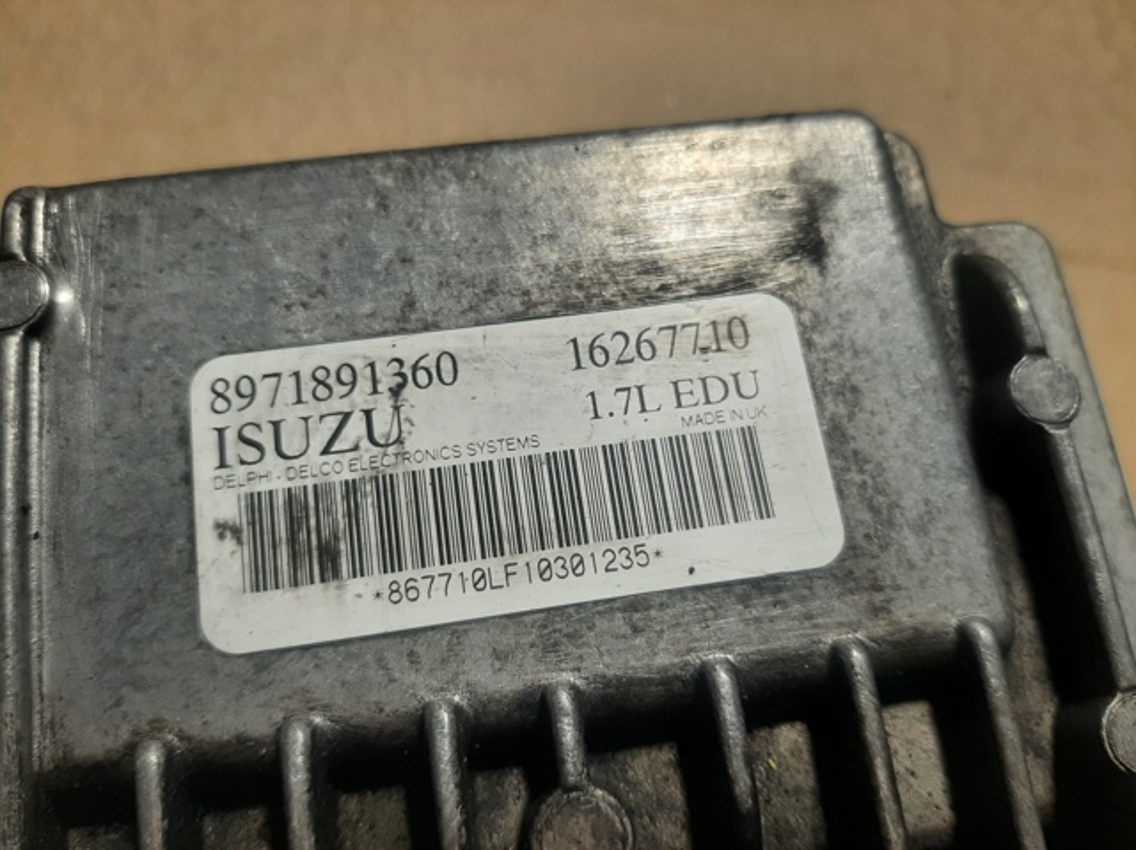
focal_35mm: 26
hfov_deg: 67.3
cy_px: 425
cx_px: 568
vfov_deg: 53.0
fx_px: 853
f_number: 1.7
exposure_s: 1/100
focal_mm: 3.93
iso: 50
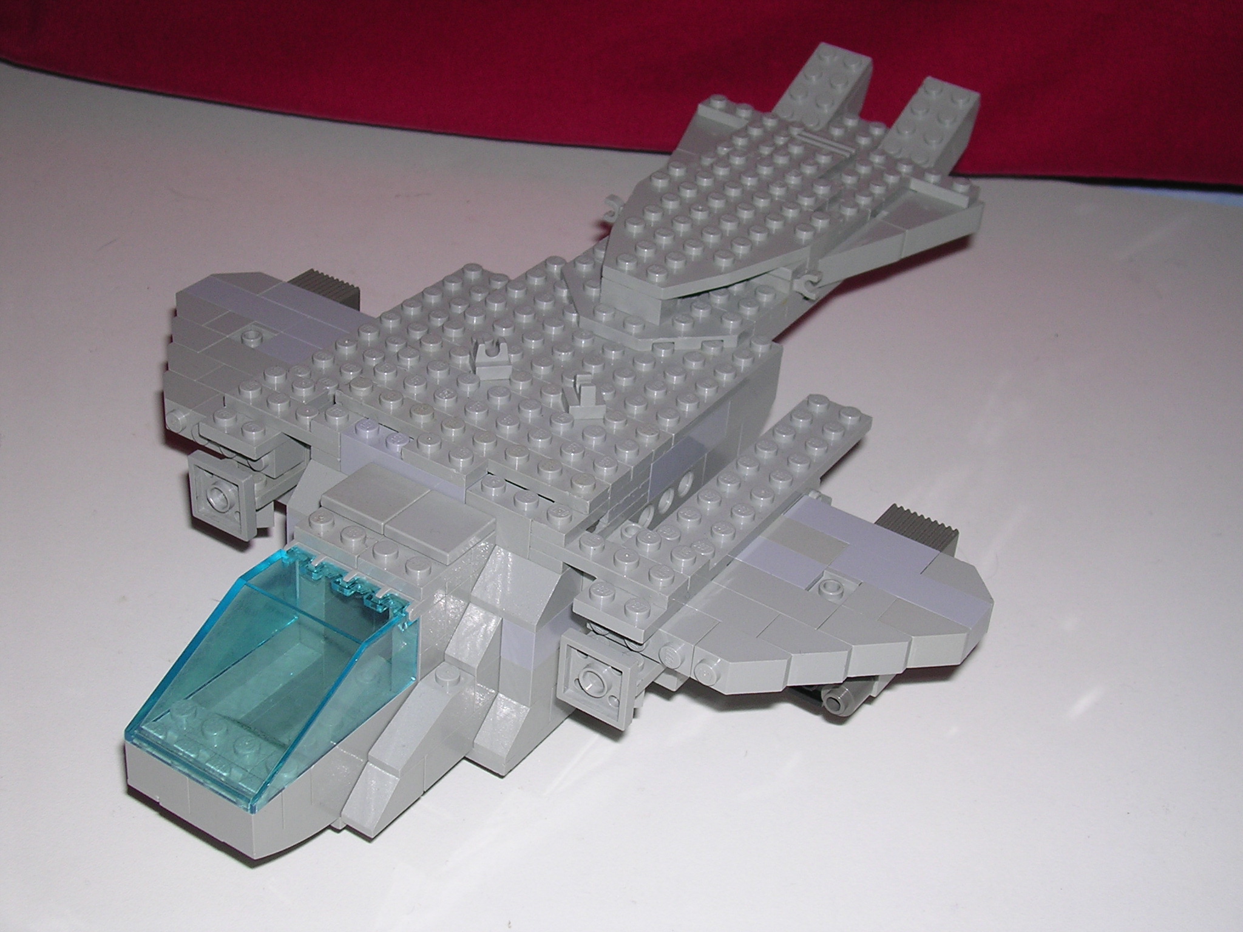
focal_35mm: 53
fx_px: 1903
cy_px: 466
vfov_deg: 27.5
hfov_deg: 36.2
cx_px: 622
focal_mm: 8
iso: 100
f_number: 3.2
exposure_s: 1/60.1
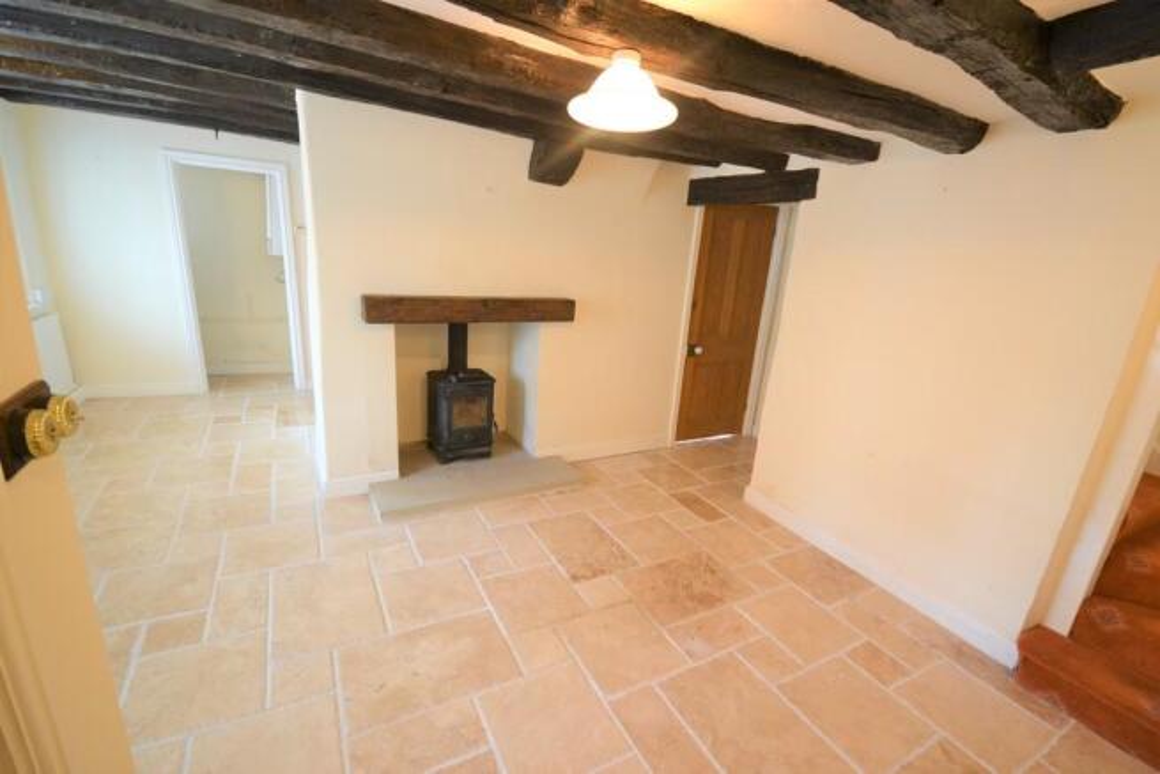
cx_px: 580
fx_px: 483
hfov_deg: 100.4
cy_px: 387
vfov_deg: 77.4
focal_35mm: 15
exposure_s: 1/60
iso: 1250
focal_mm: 10
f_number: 4
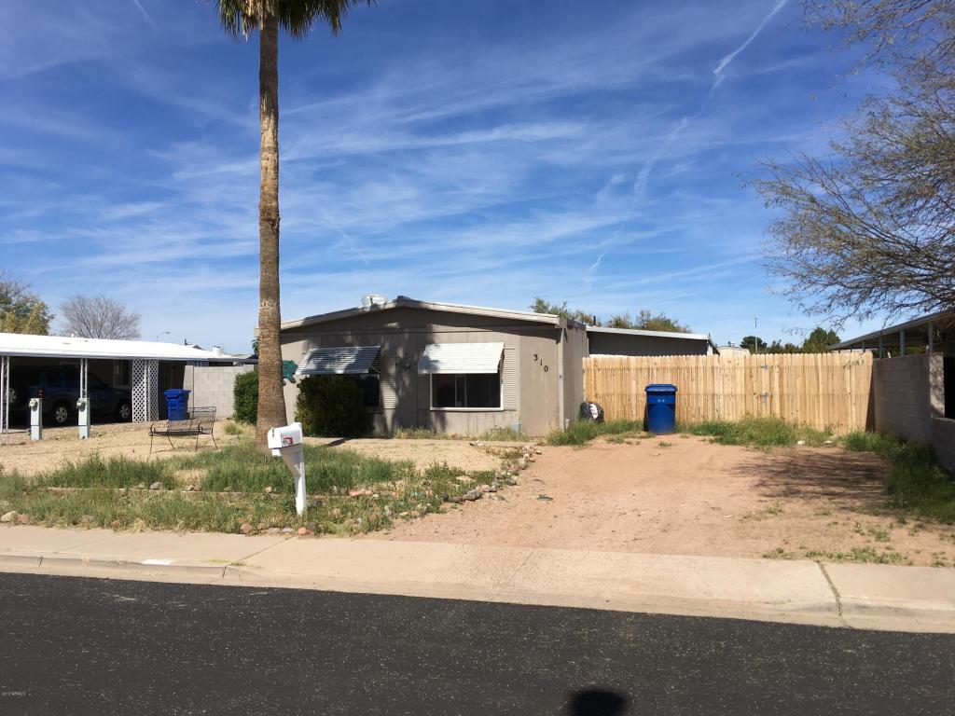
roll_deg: +0.2
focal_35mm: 29
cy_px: 358
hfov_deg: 61.7
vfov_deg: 48.2
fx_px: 800
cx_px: 478
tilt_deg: +1.6
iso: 25
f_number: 2.2
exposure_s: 1/2262
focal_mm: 4.15
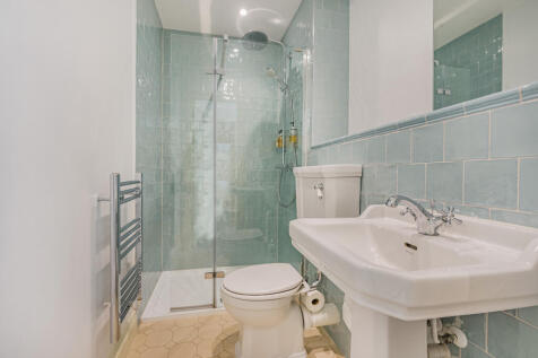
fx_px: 239
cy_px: 179
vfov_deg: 73.7
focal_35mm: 16
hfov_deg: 96.8
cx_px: 269
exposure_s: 1/15
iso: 200
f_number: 11
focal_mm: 16
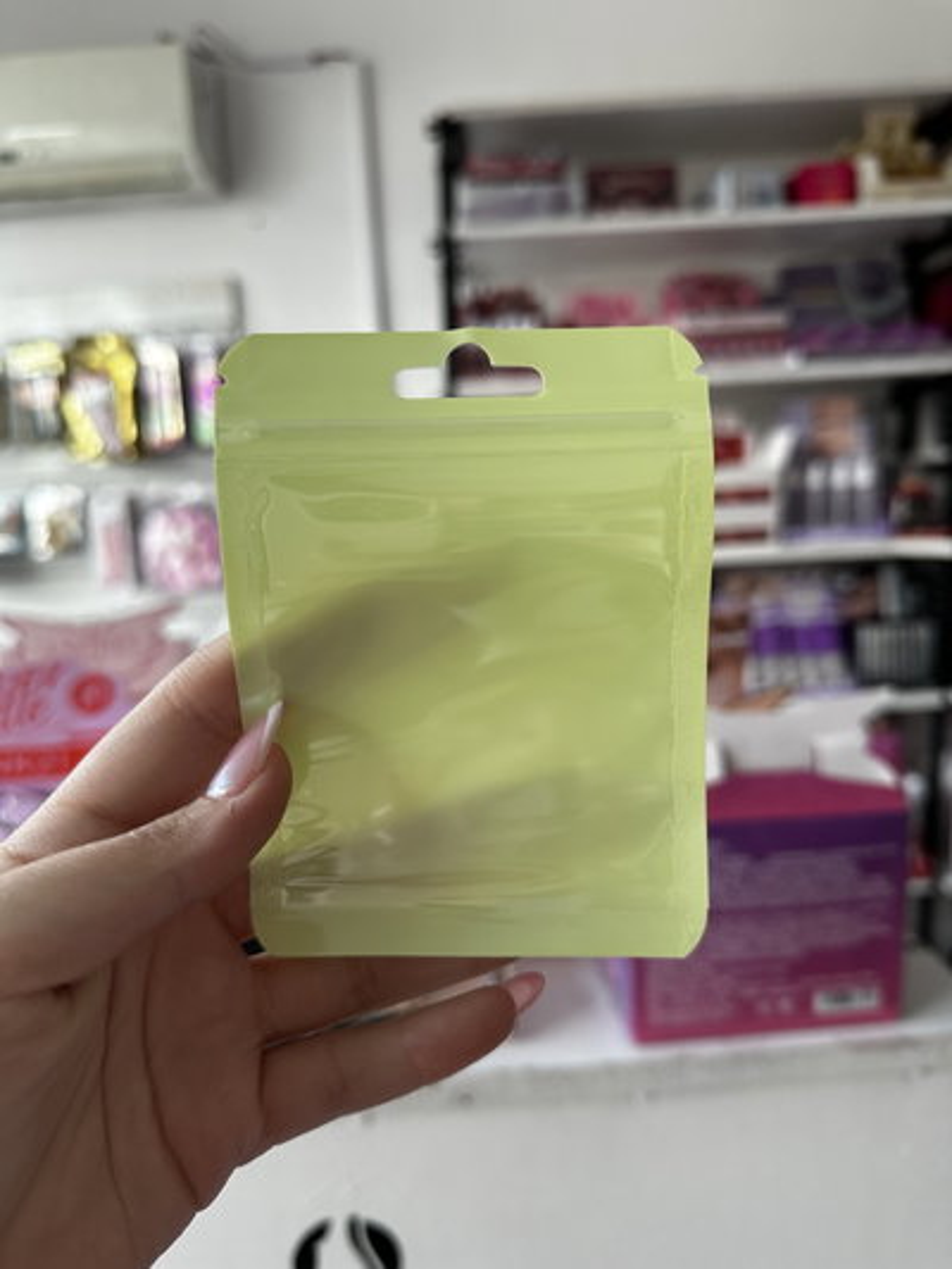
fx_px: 880
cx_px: 476
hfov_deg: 56.8
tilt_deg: -7.2
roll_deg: +1.5
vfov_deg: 71.6
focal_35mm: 24
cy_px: 634
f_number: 1.78
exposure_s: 1/94
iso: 250
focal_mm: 6.86
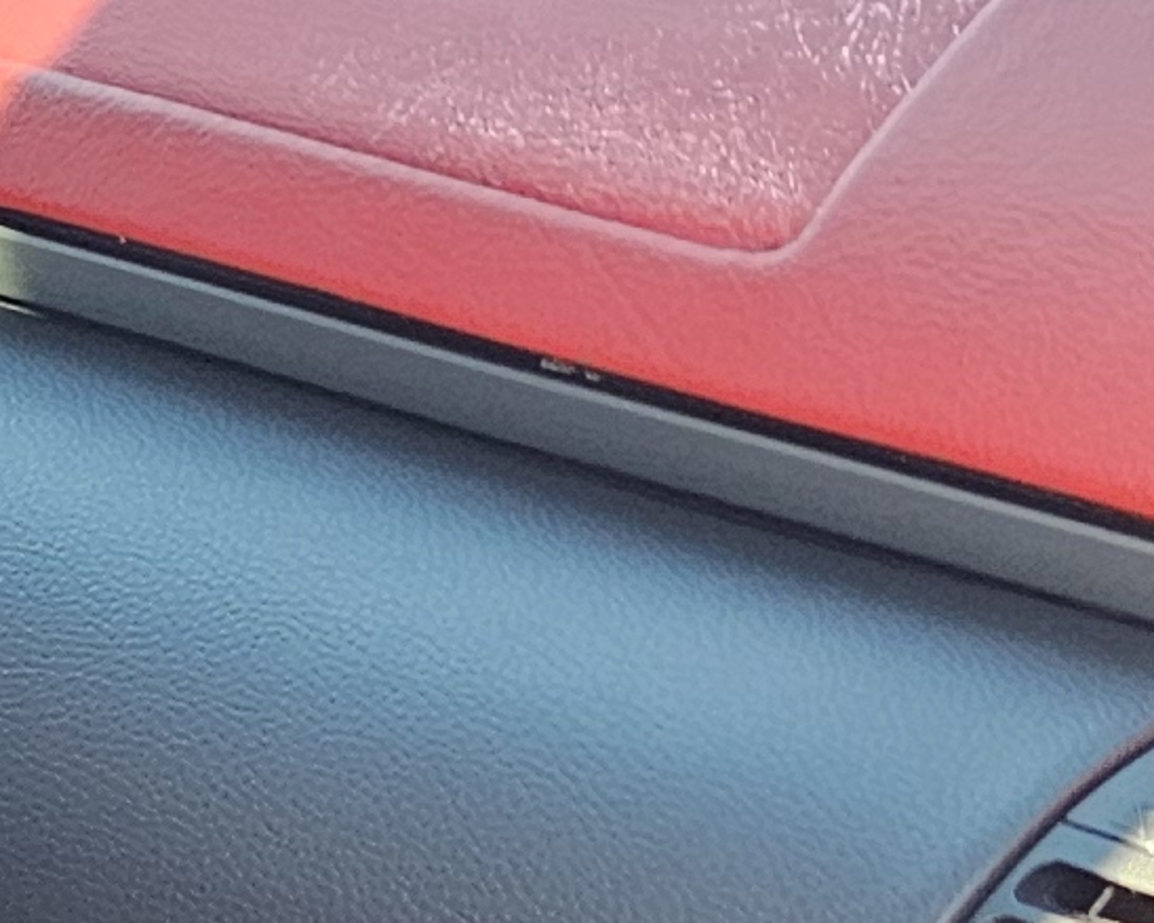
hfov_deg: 9.2
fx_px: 5599
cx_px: -2390
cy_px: 1863
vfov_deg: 8.9
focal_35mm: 164
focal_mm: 6.3
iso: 160
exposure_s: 1/207
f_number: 1.7
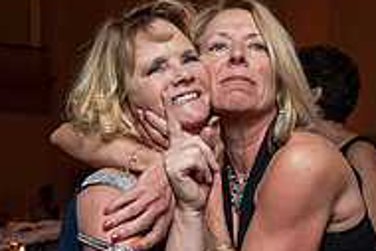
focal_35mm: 80
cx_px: 188
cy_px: 203
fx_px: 836
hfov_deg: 25.3
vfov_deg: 17.0
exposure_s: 1/200
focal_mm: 26
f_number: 4
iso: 2000
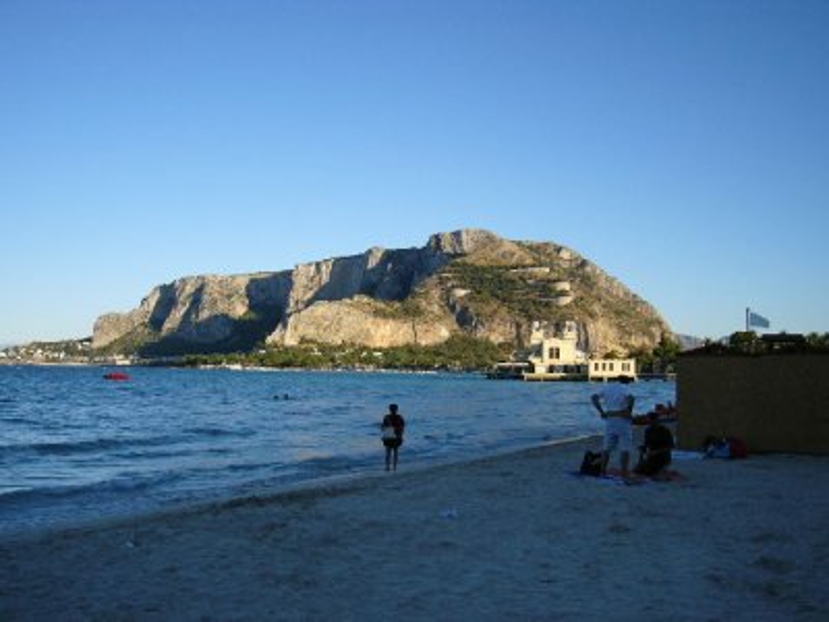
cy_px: 311
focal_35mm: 38
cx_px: 414
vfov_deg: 37.7
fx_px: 910
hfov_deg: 49.0
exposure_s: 1/800
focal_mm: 6.3
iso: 50
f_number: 2.9
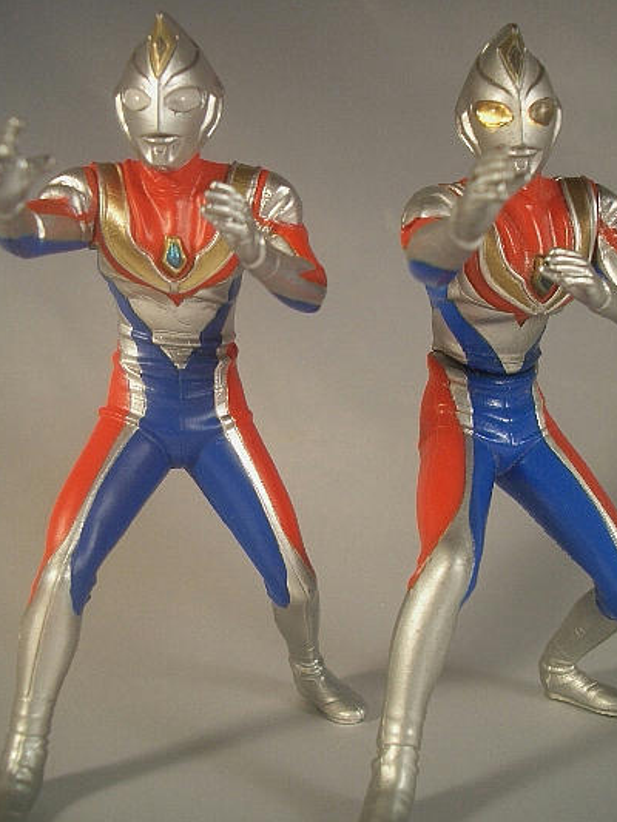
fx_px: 998
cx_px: 327
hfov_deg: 34.4
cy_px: 406
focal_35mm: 42
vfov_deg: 44.8
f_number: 2.6
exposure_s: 1/80
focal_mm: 5.8
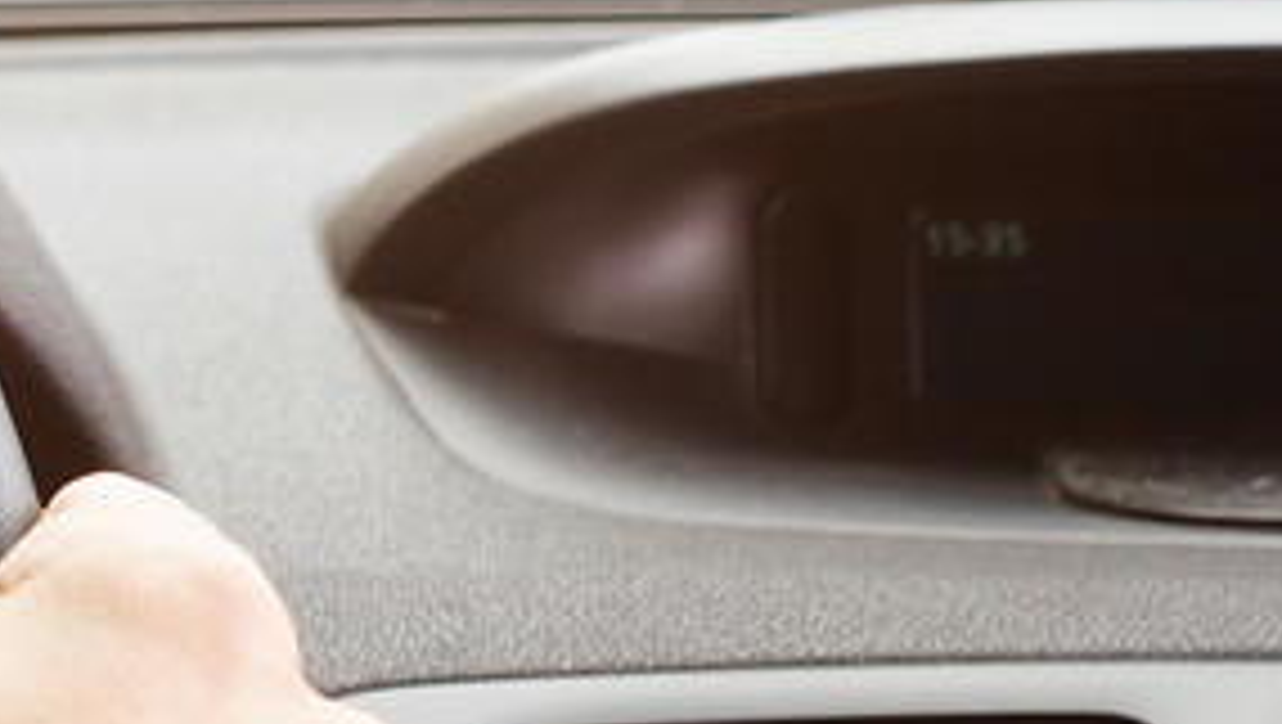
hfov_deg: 11.3
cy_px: -103
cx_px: -504
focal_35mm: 185
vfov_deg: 6.5
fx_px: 6295
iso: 100
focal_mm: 28
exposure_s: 1/100
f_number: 4
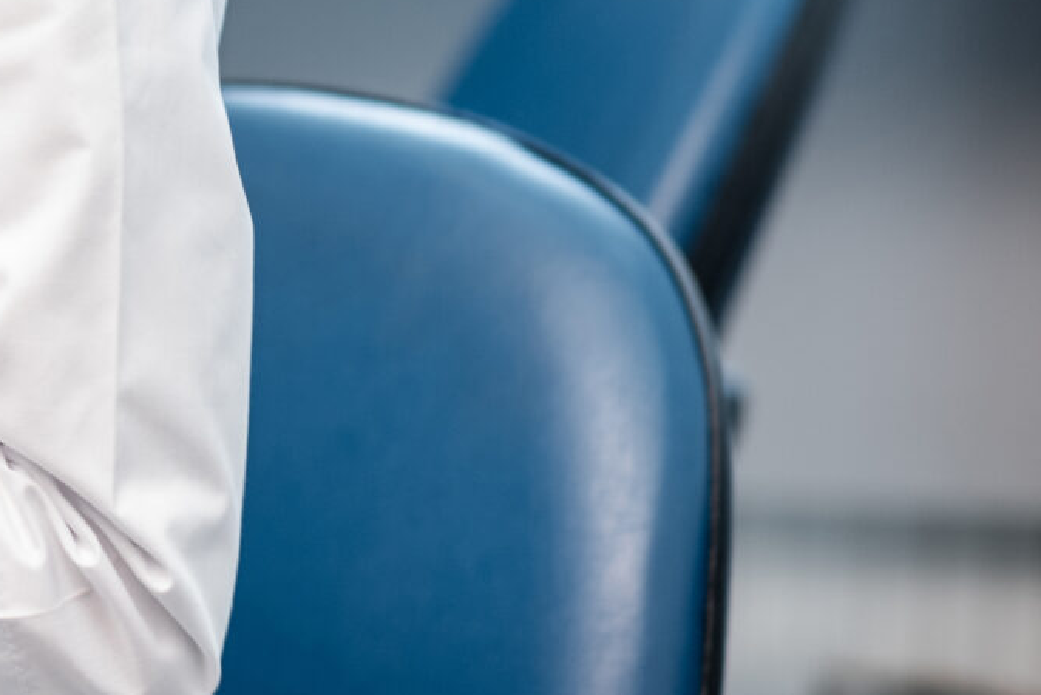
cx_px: -788
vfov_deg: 4.2
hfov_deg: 6.3
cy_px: -334
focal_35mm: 323
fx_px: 9344
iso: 200
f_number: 2.2
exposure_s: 1/160
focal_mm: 85
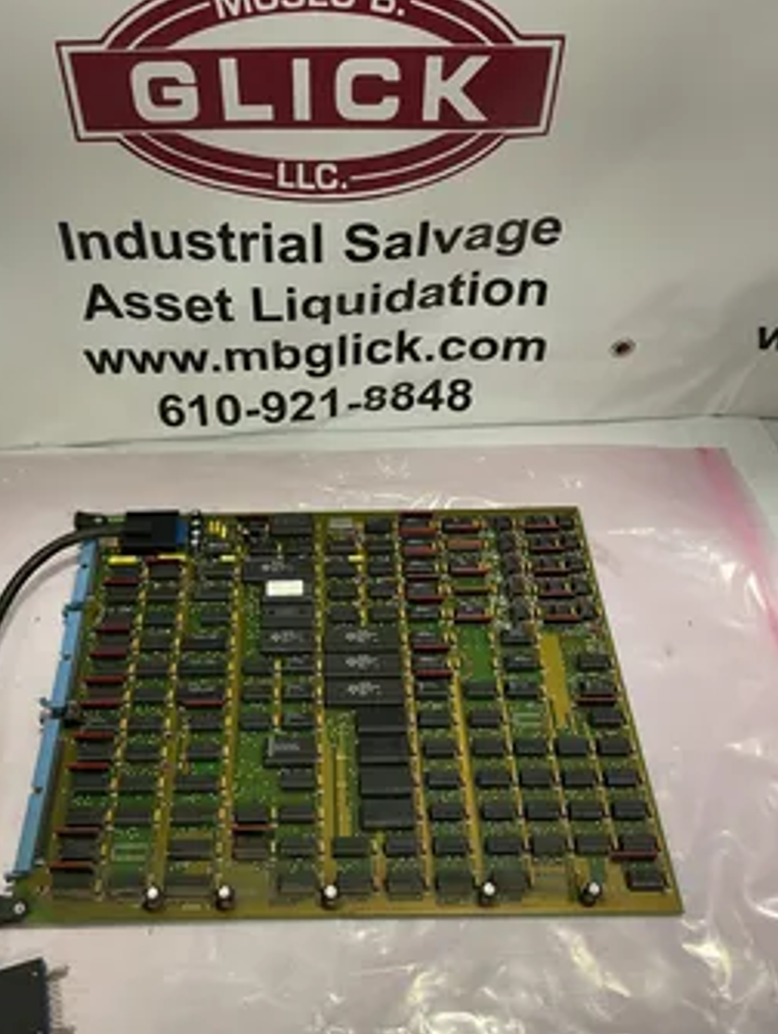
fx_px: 927
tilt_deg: -48.5
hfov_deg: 45.3
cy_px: 515
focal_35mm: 31
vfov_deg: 58.3
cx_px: 318
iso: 160
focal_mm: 4.2
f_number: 1.6
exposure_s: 1/60
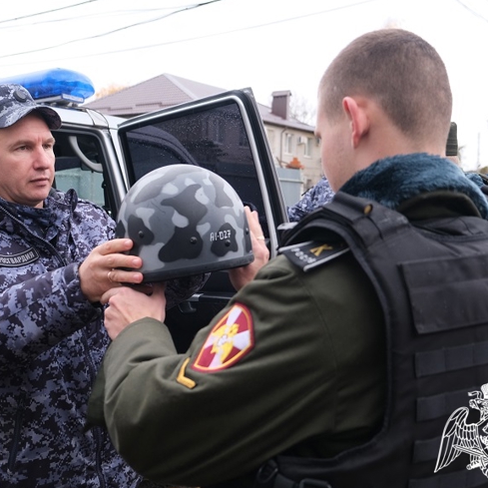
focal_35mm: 43
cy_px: 247
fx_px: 686
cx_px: 188
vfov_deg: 39.2
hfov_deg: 39.0
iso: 320
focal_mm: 22.3
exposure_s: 1/85
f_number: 3.6
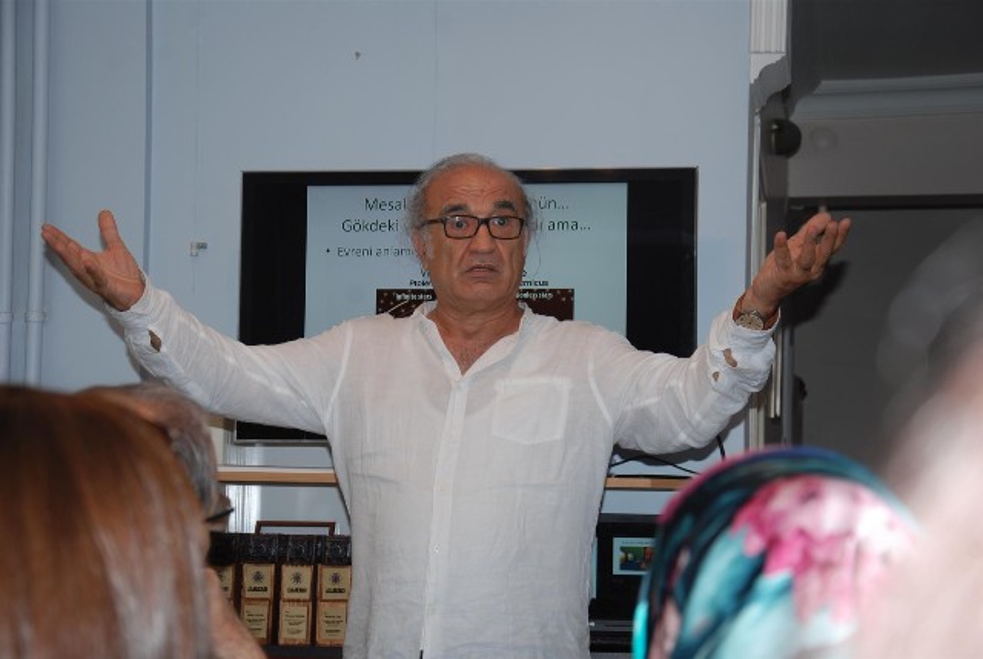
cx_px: 492
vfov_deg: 17.6
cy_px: 330
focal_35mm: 78
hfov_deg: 25.9
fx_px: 2133
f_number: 5
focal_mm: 52
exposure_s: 1/60
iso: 200
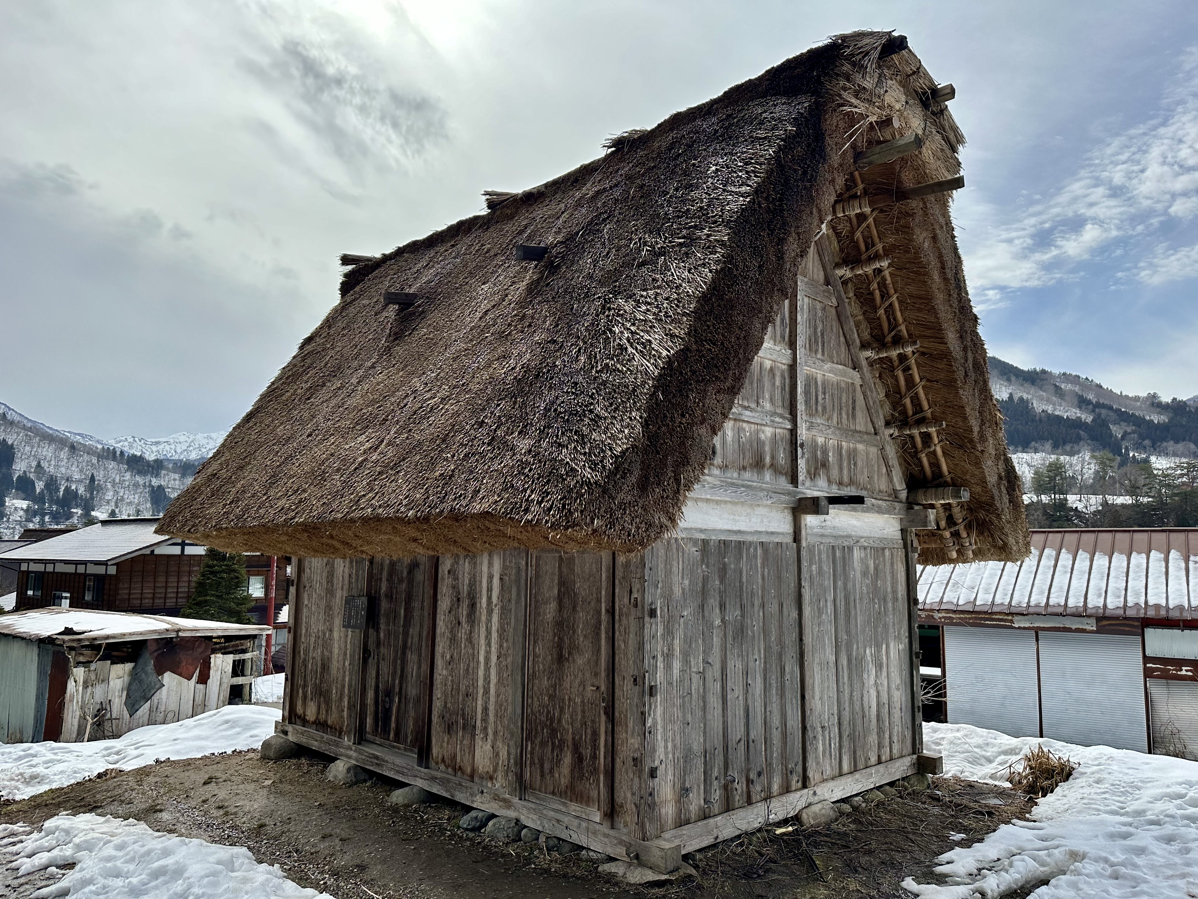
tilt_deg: +6.3
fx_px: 831
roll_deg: -0.2
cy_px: 450
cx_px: 599
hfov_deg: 71.6
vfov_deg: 56.8
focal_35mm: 24
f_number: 1.78
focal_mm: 6.86
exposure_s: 1/5263
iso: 80
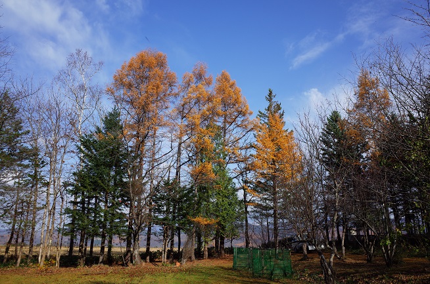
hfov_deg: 65.6
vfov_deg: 46.2
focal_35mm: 28
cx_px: 215
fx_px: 334
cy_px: 142
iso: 100
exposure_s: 1/800
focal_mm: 18.3
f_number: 4
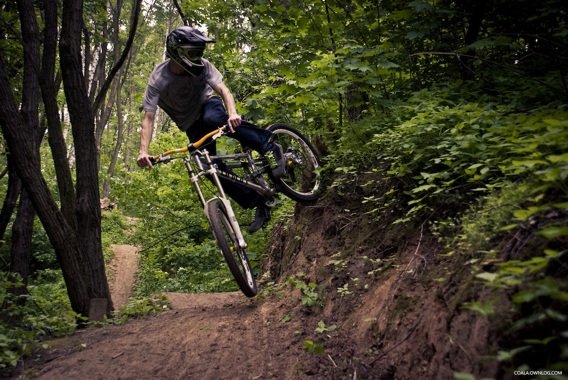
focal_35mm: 48
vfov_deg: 28.1
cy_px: 190
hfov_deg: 41.1
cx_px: 284
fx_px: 758
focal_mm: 32
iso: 500
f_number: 4.5
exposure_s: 1/320
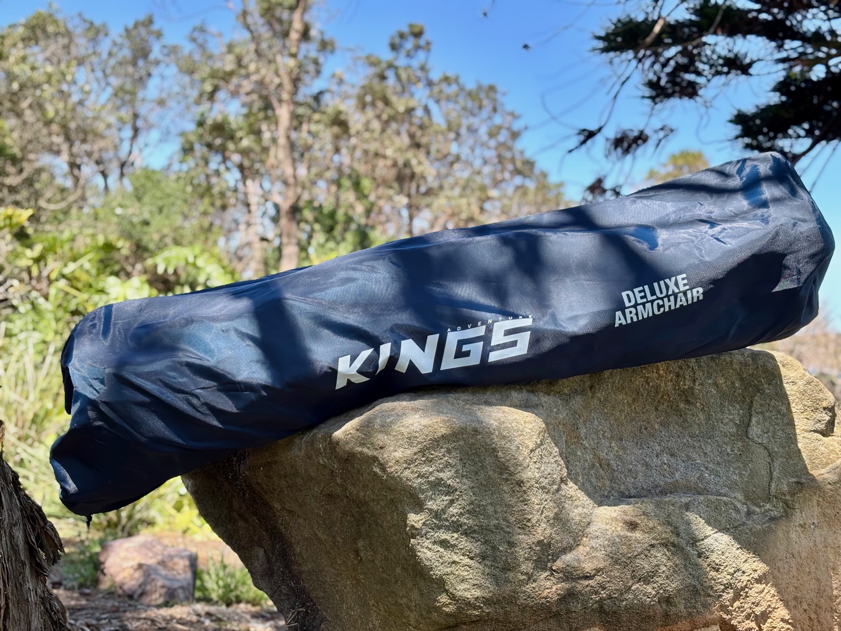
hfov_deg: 36.8
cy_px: 316
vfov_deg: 28.0
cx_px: 420
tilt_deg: +0.0
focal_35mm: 52
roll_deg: -3.9
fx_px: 1263
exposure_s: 1/397
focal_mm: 5.96
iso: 32
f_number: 1.6
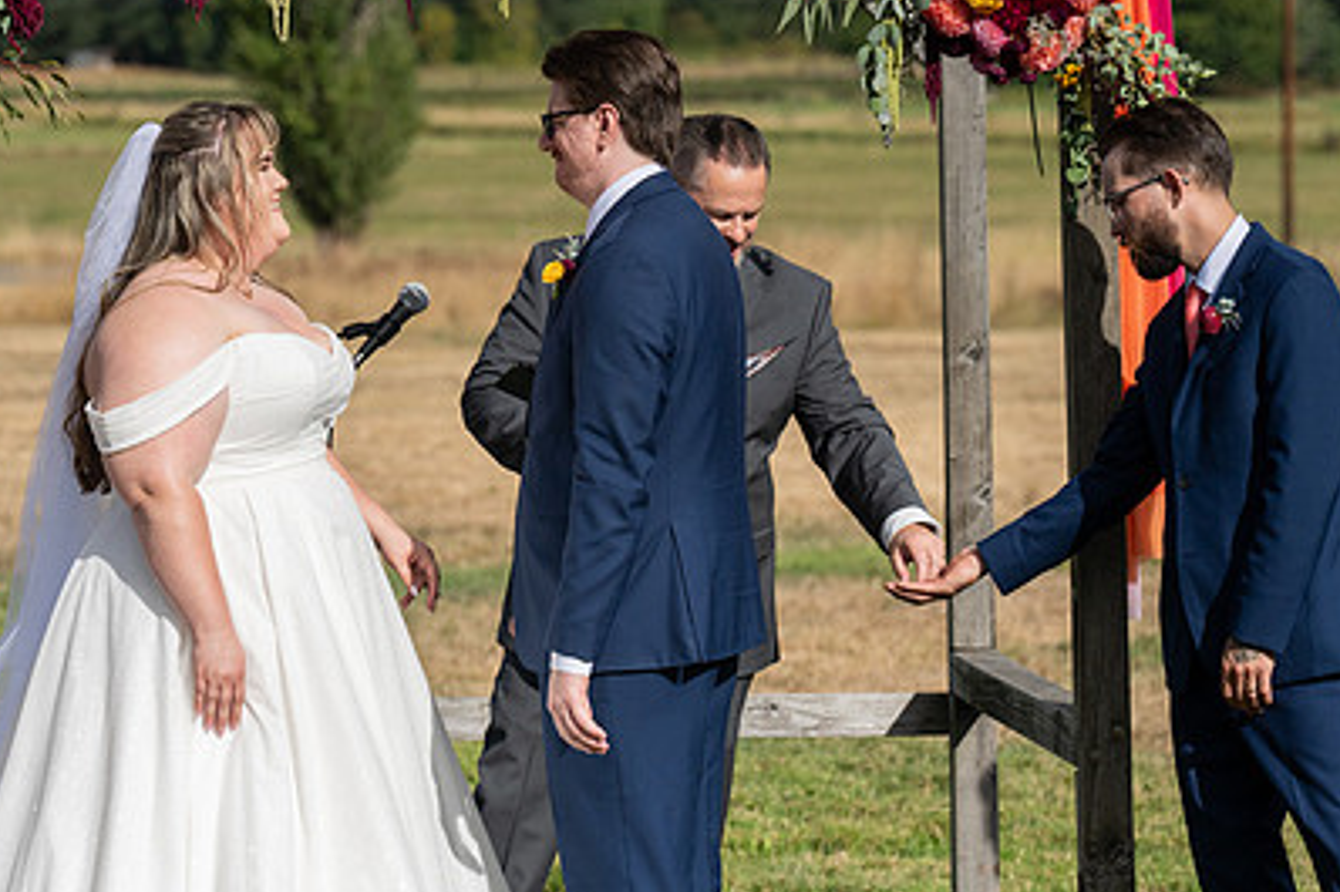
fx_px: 5916
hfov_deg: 12.9
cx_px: 522
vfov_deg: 8.6
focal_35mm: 159
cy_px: 466
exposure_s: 1/8000
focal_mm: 109
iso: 400
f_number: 4.5
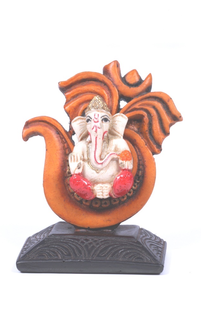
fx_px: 903
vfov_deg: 20.2
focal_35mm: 103
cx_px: 100
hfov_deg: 12.7
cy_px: 162
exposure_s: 1/125
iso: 320
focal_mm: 100
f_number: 16
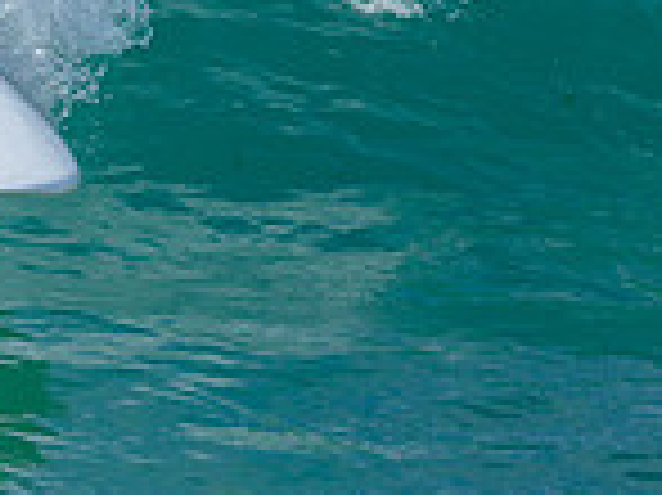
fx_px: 69918
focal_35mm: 3659
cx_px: -518
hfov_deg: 0.5
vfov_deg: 0.4
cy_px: -255
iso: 360
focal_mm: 800
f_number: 6.3
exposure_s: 1/2000
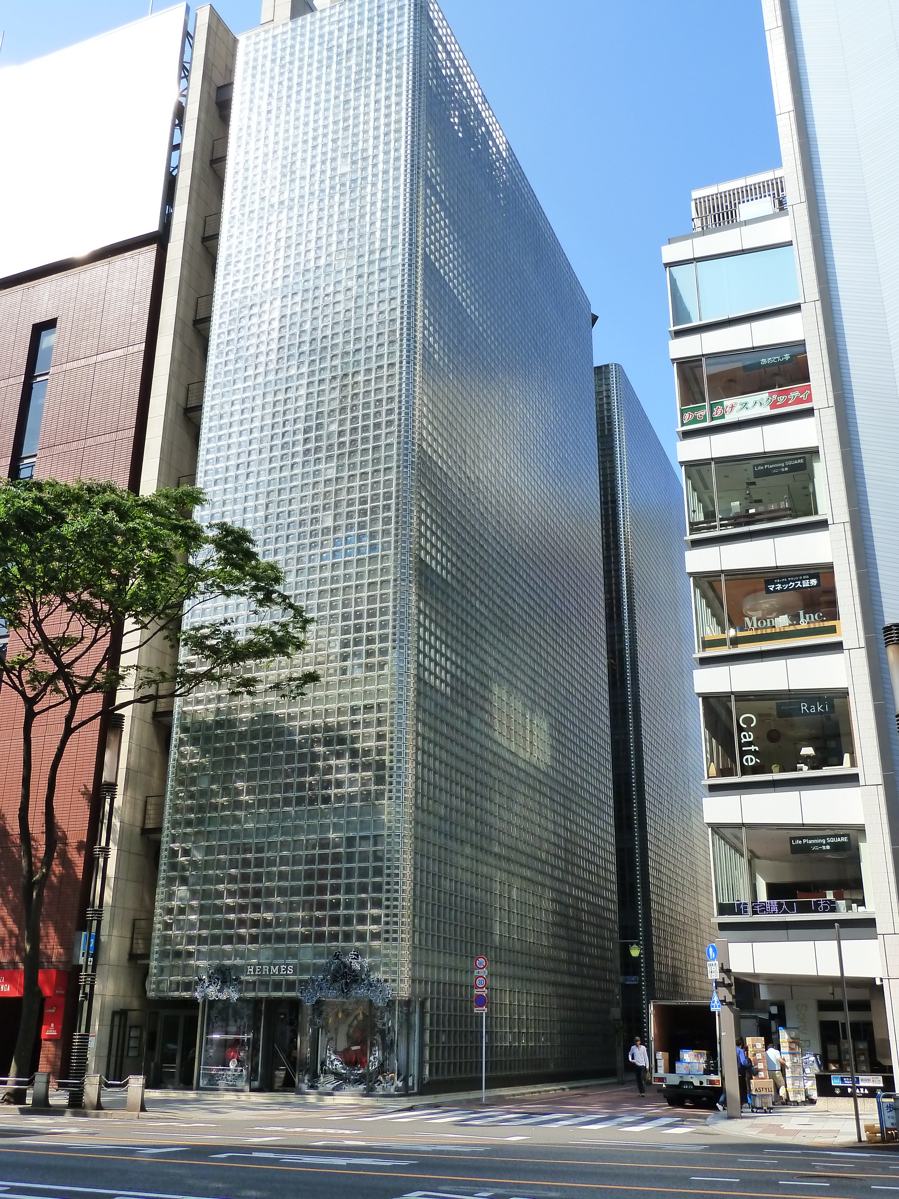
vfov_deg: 56.8
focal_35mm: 32
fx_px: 1108
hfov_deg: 44.2
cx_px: 450
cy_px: 600
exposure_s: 1/400
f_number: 4
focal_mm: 5.3
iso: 125
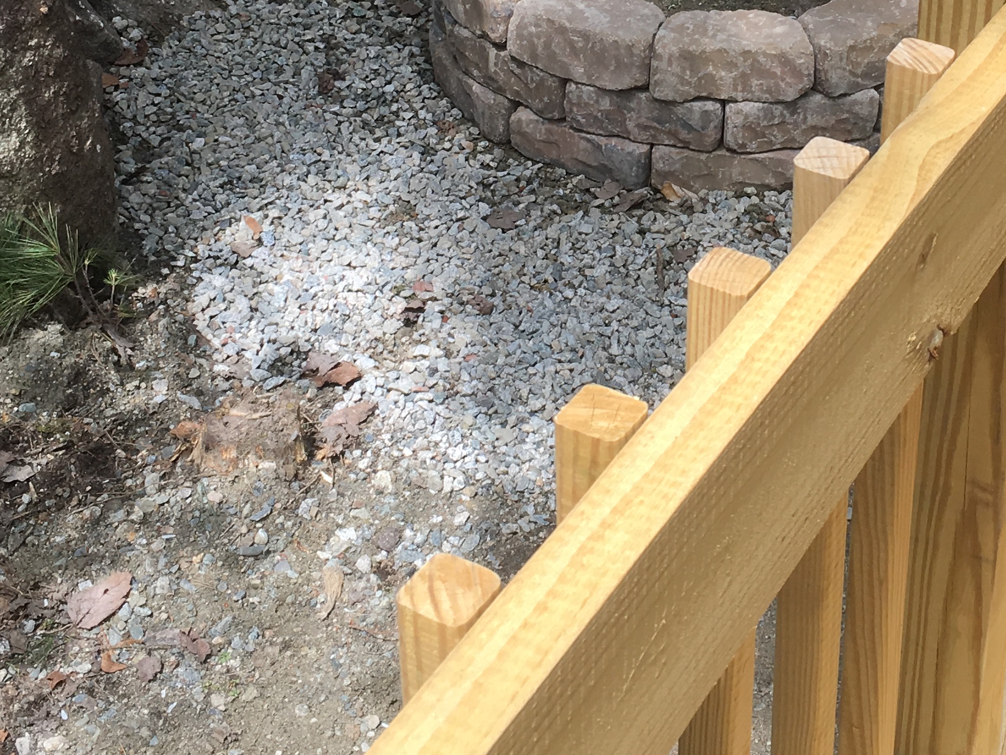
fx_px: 2063
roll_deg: -2.0
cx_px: 745
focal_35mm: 71
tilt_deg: -28.8
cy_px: 53
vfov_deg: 20.2
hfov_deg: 27.1
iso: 25
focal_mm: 4.15
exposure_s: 1/565
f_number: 2.2
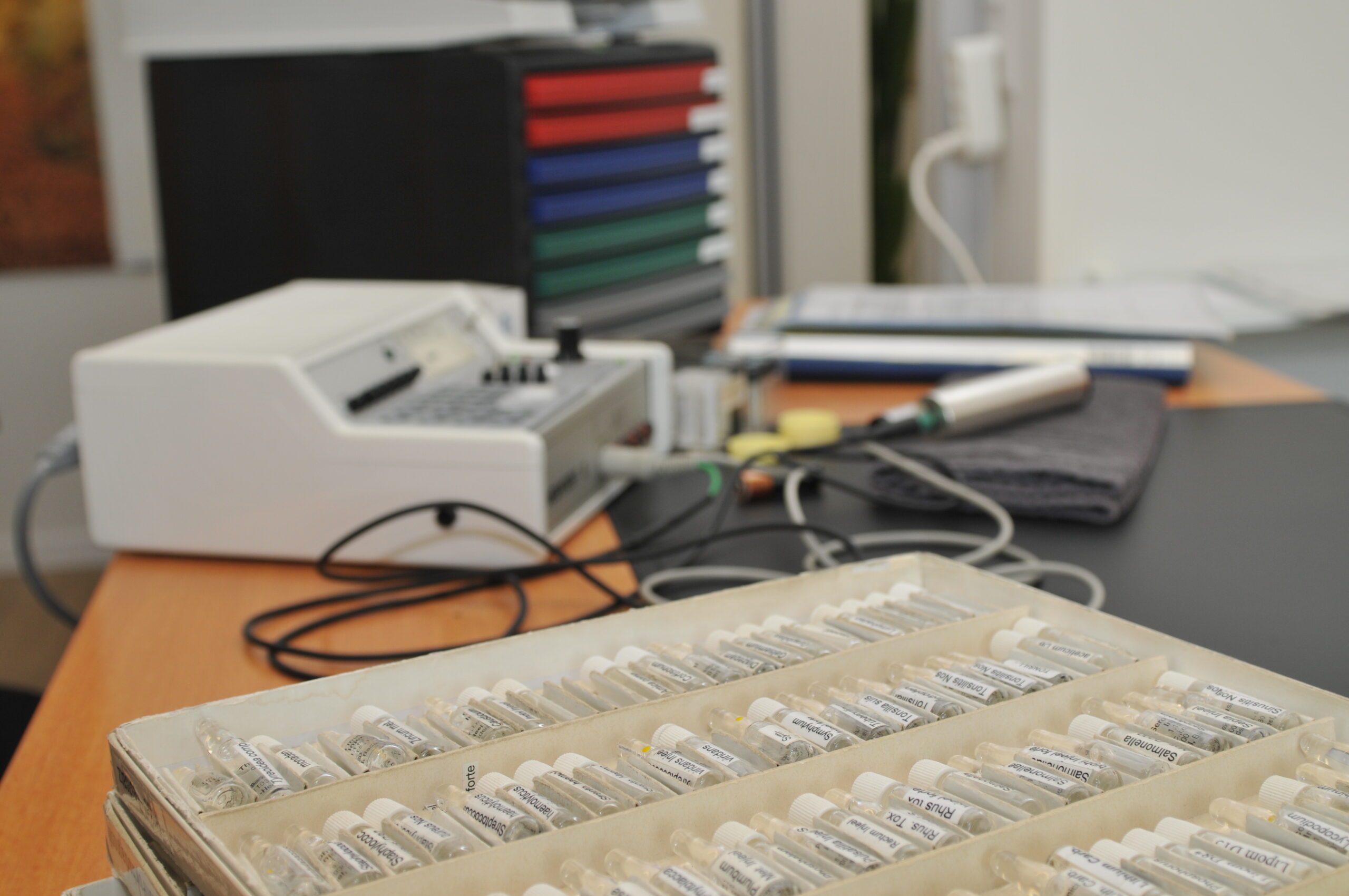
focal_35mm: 51
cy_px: 448
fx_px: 1909
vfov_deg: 26.4
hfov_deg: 38.9
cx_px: 674
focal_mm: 34
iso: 200
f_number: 5
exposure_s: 1/60
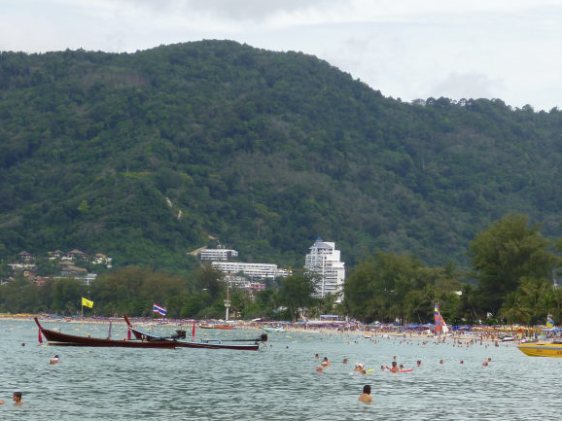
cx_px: 369
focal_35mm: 135
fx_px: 2191
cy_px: 253
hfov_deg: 14.6
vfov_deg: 11.0
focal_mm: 13.9
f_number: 4.9
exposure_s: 1/400
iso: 100
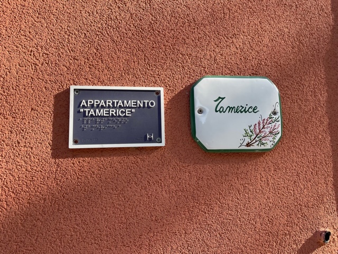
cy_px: 127
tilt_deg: +6.3
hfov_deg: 67.3
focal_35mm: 26
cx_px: 169
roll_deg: +2.4
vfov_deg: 53.1
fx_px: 254
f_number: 1.6
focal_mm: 4.2
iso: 32
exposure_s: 1/849
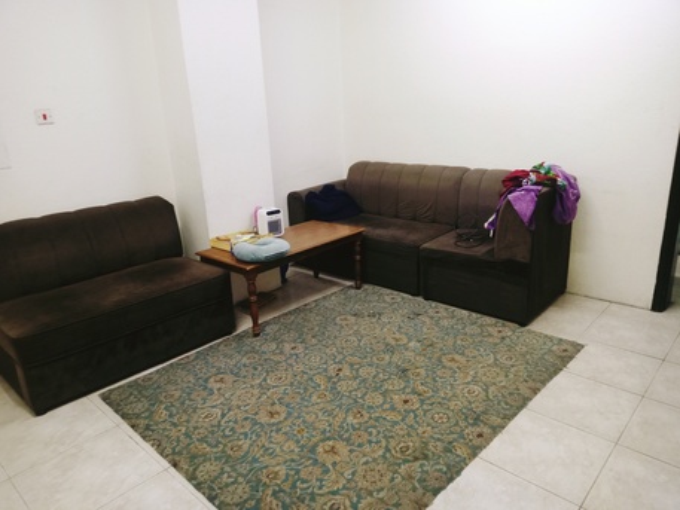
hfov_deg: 63.4
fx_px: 550
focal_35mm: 28
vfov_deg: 49.8
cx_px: 340
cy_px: 255
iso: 850
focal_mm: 3.37
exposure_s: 1/30
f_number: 2.2
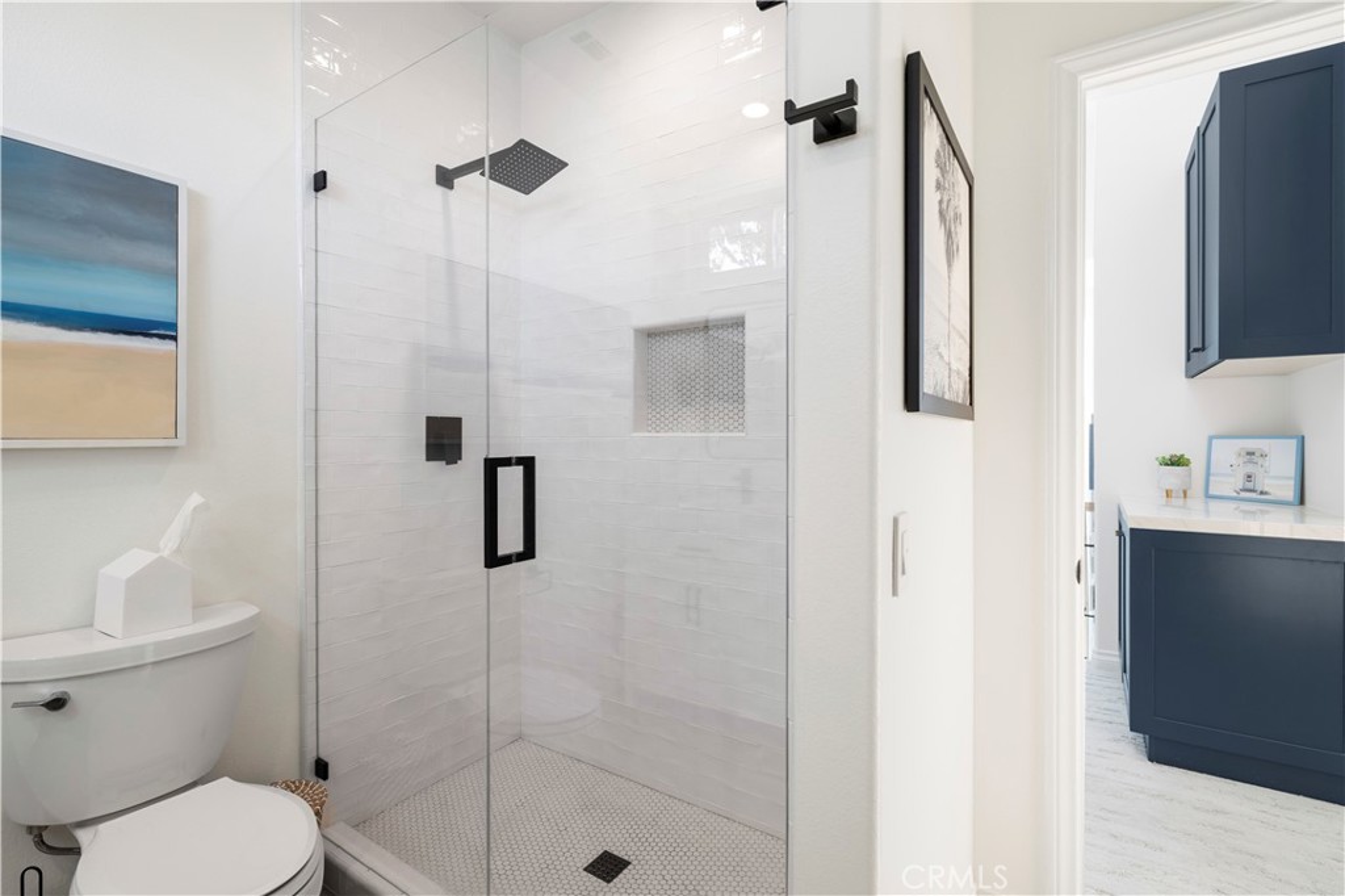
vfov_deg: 73.7
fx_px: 598
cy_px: 448
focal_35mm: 16
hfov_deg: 96.8
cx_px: 672
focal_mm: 16
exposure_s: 1/3.33
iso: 200
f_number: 8
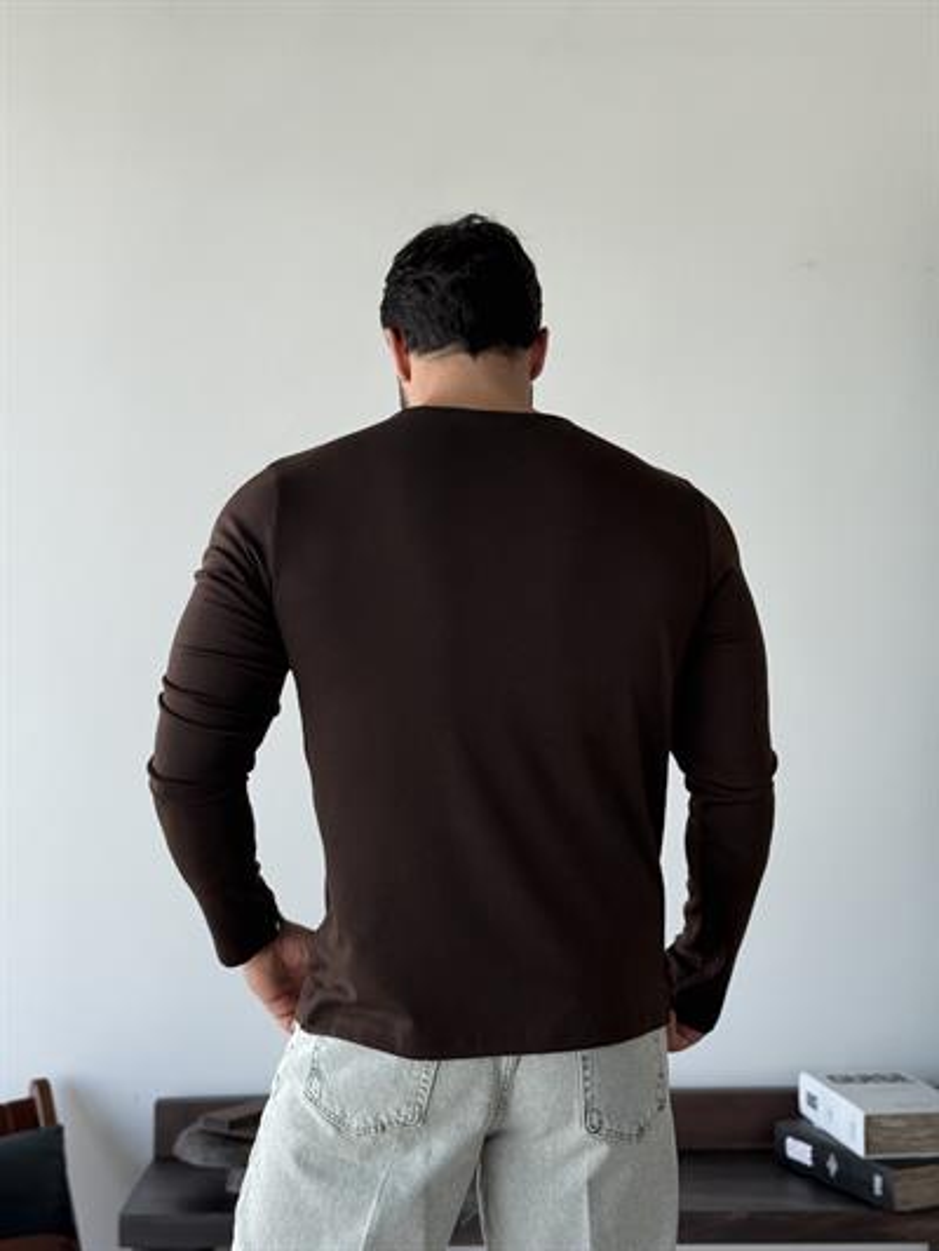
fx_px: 1735
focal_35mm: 48
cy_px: 626
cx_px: 470
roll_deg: +0.2
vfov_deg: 39.6
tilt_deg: +2.1
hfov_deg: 30.3
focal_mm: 6.76
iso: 64
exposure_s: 1/339
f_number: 1.78
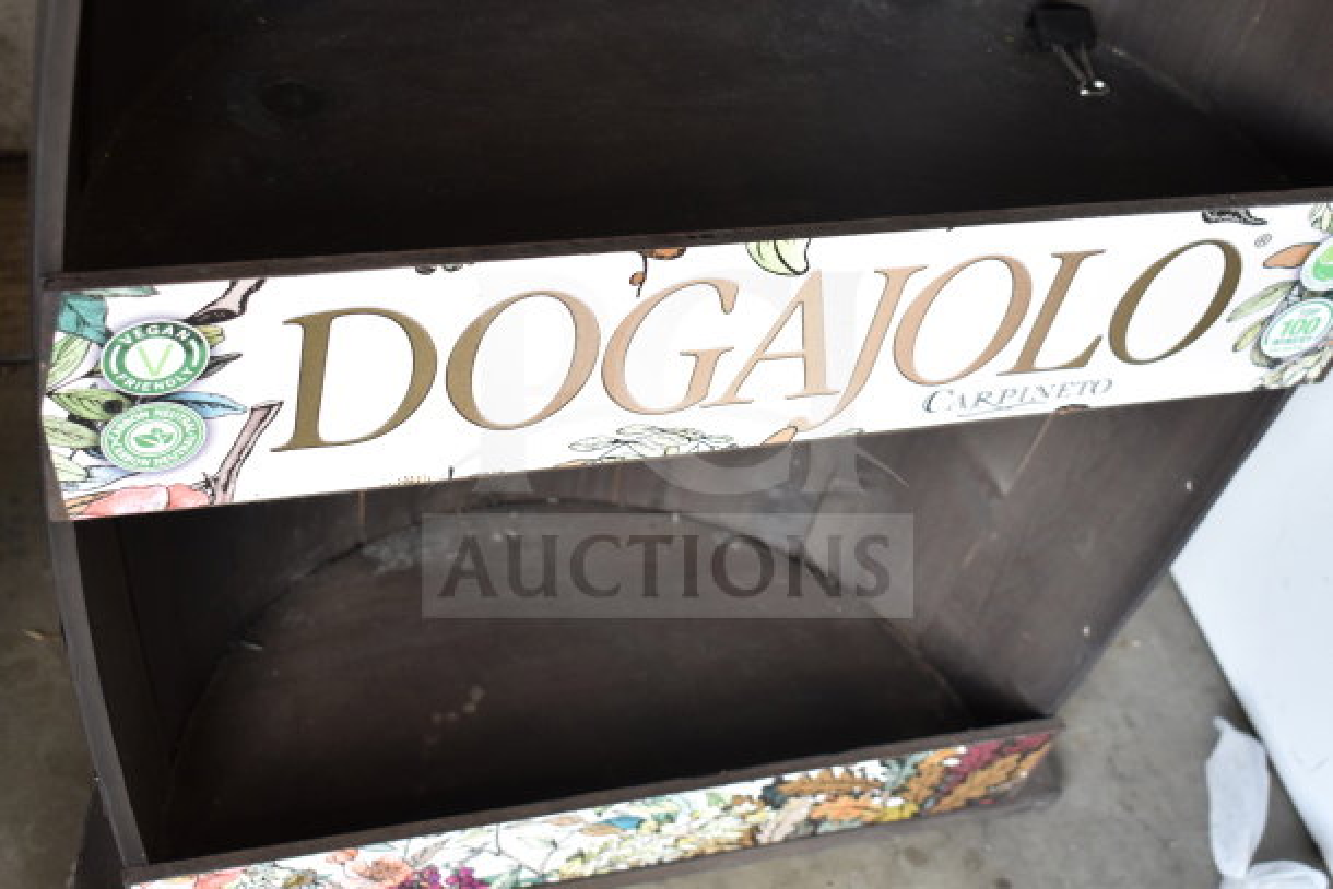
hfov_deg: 37.8
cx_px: 666
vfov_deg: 25.8
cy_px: 444
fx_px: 1944
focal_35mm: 52
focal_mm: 35
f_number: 4.5
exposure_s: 1/60
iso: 500
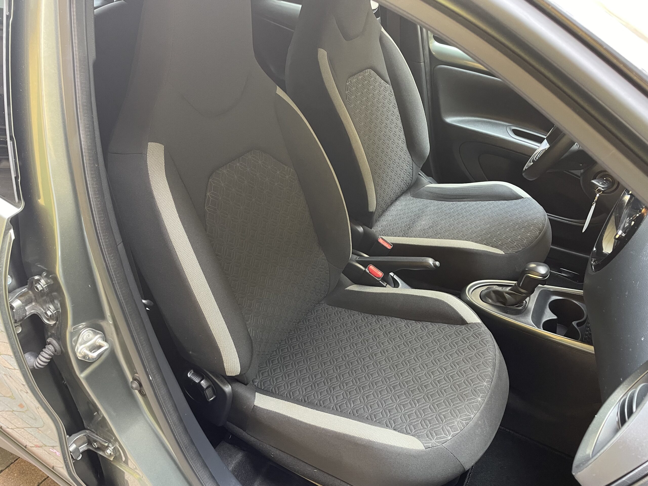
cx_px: 324
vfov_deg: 53.1
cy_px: 243
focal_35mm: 26
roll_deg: -0.3
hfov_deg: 67.3
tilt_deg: -35.2
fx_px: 487
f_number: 1.6
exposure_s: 1/60
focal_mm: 4.2
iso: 160
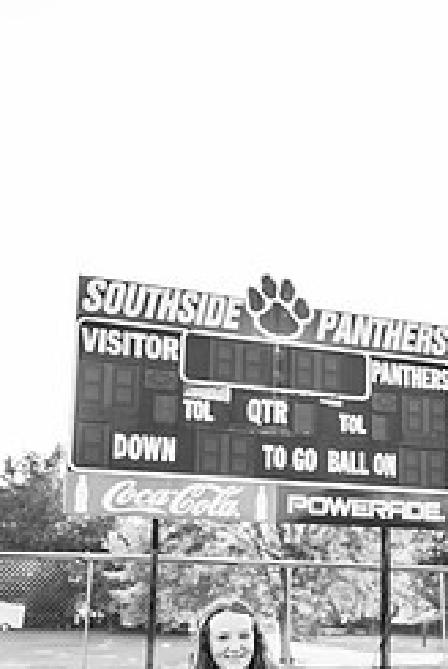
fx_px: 819
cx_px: 352
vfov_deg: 43.5
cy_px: 475
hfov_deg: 29.9
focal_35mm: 44
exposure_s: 1/500
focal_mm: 24
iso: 125
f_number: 2
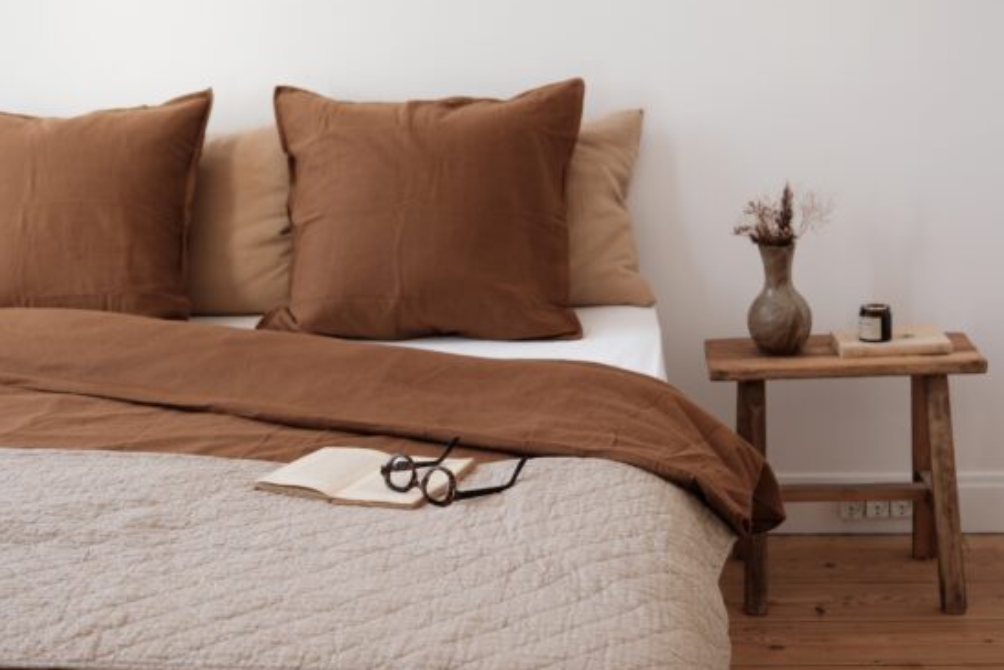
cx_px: 486
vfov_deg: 23.4
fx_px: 1618
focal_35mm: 58
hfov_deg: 34.5
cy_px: 309
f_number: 2
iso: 125
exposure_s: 1/150
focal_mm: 35
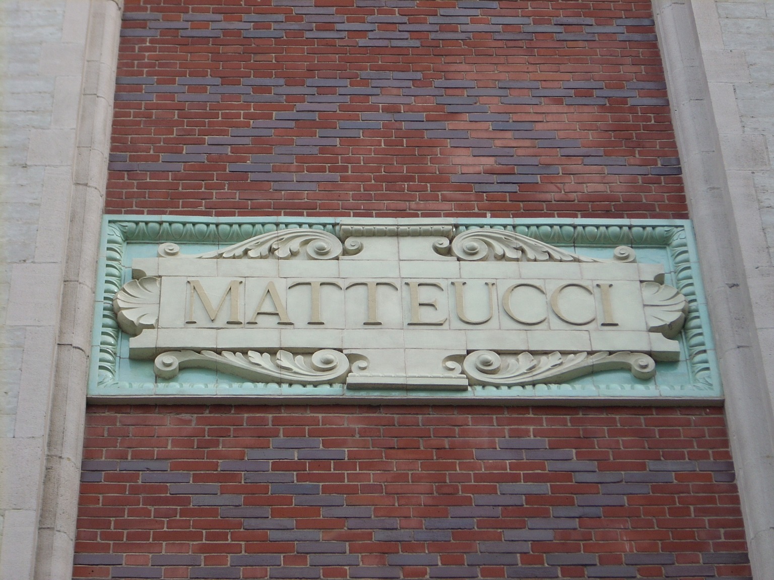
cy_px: 290
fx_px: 2527
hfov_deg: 17.4
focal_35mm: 113
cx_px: 387
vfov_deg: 13.1
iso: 64
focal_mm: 18.6
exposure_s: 1/120
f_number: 5.2
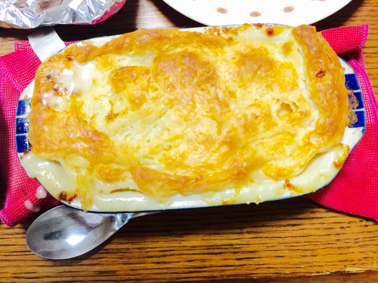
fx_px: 317
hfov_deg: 61.7
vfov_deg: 48.2
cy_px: 142
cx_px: 189
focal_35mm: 29
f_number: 2.2
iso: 100
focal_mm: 4.15
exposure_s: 1/15
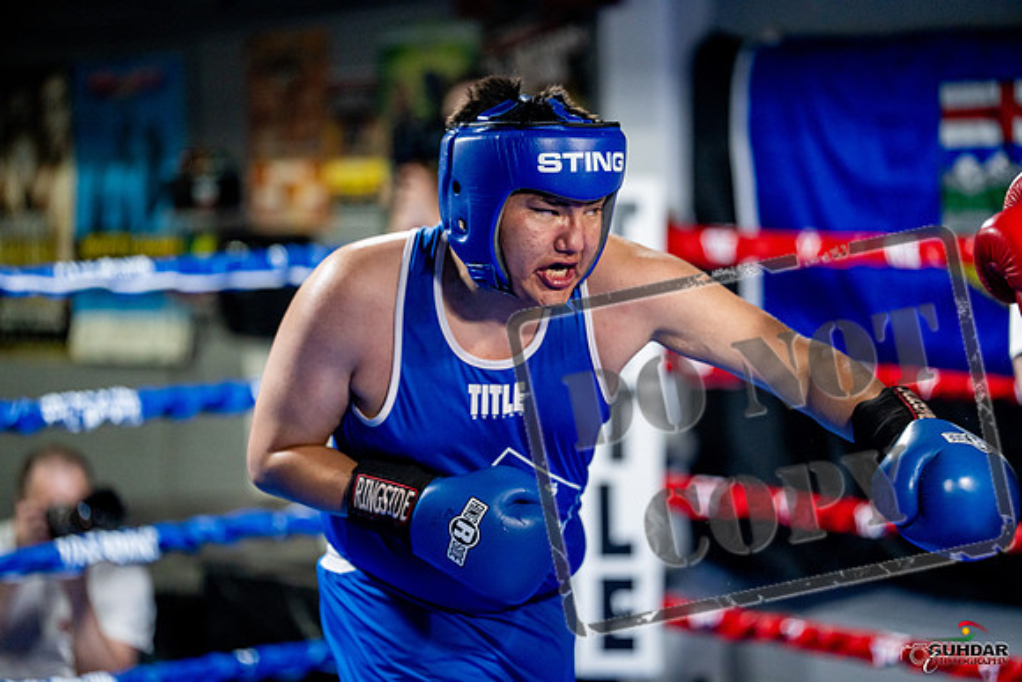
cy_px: 341
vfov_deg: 12.1
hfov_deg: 18.1
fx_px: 3209
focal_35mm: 113
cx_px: 511
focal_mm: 113
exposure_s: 1/1000
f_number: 2
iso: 4000
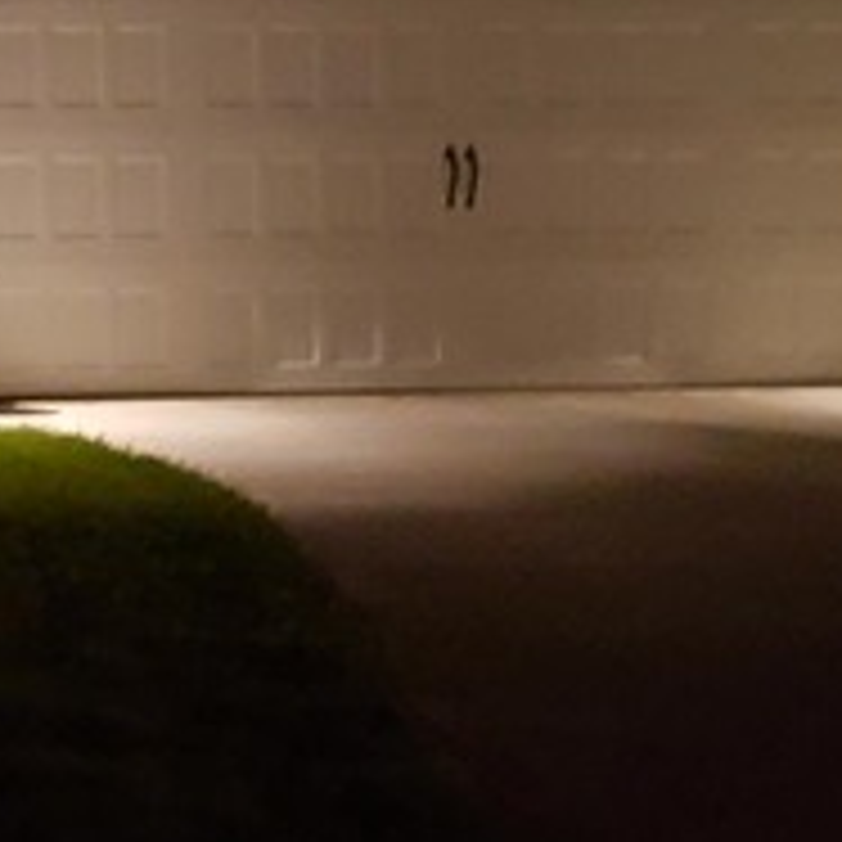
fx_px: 4321
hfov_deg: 10.6
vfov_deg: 11.1
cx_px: -576
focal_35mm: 157
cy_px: 72
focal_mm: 4.3
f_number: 1.5
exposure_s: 1/10
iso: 1000
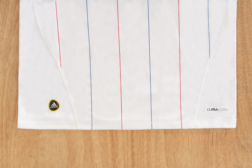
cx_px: 126
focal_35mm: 55
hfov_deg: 36.3
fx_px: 385
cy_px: 84
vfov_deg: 24.6
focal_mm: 55
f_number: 11
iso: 100
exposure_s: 1/125
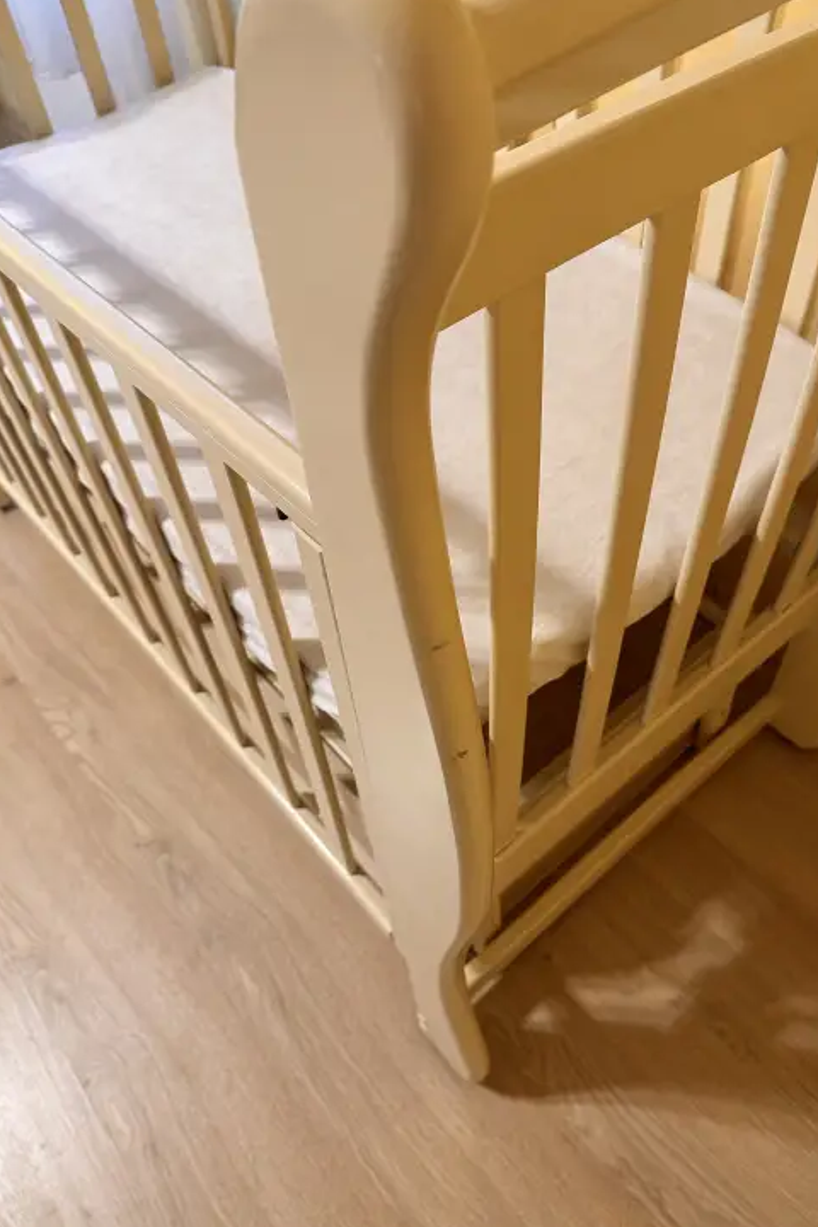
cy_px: 608
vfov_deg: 69.4
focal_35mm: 26
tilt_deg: -50.1
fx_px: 886
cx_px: 458
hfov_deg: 49.4
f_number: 1.78
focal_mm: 6.86
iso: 200
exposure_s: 1/50
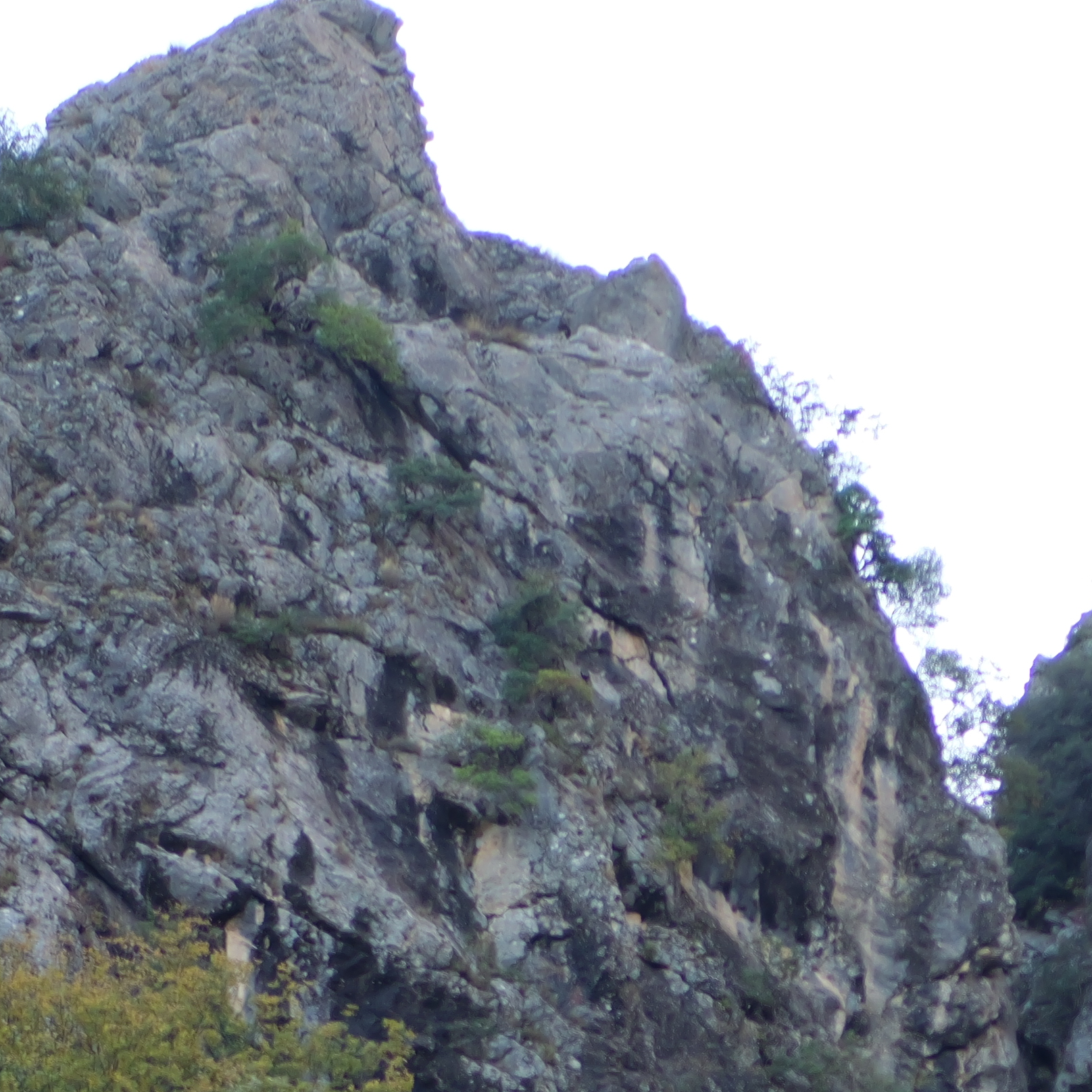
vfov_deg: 10.9
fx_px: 5639
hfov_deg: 10.9
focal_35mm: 158
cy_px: 1326
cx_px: 1168
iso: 100
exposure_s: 1/160
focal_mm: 25
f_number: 2
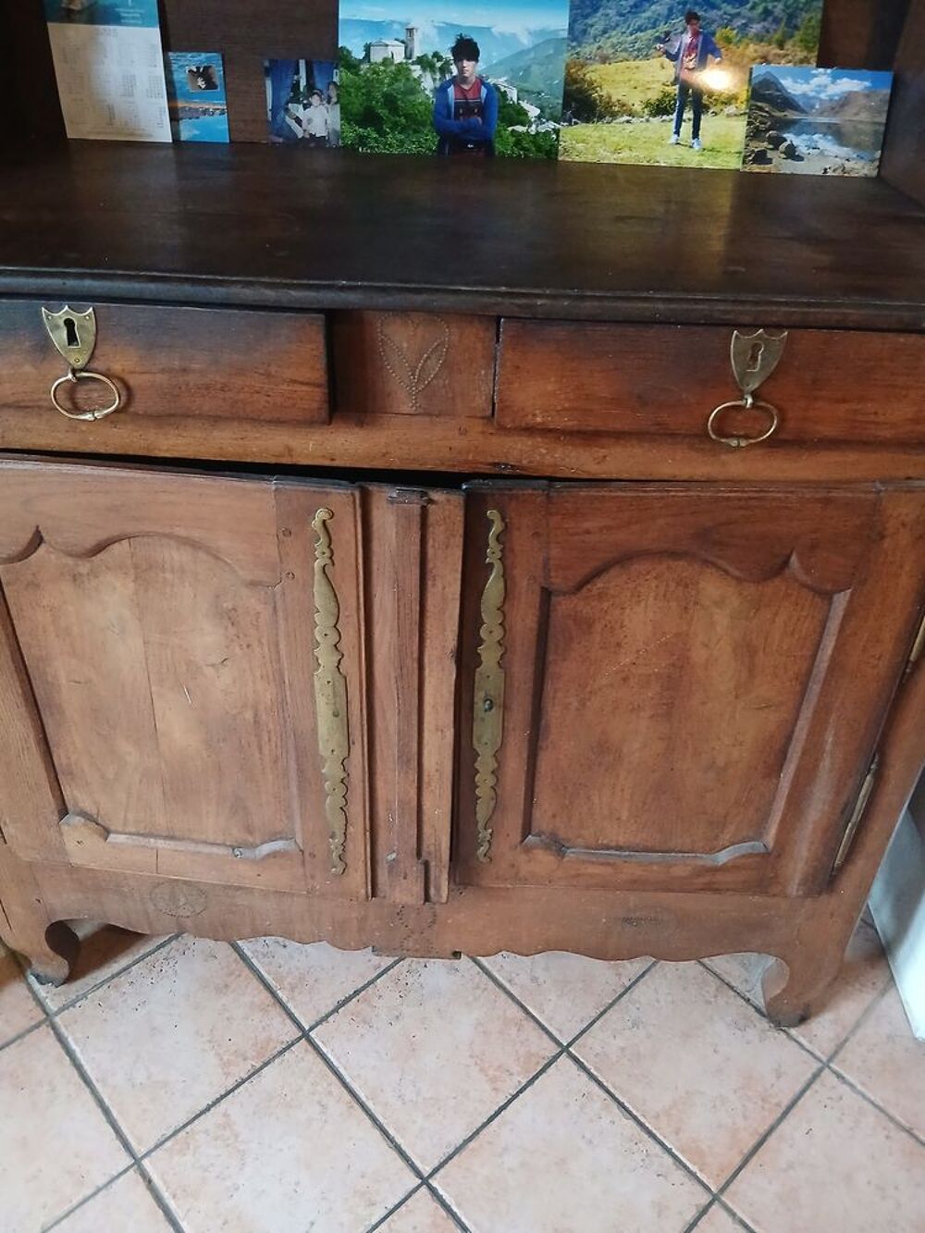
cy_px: 616
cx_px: 462
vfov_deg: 67.3
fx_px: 926
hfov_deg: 53.1
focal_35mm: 26
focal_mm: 3.98
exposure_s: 1/20
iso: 500
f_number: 1.8
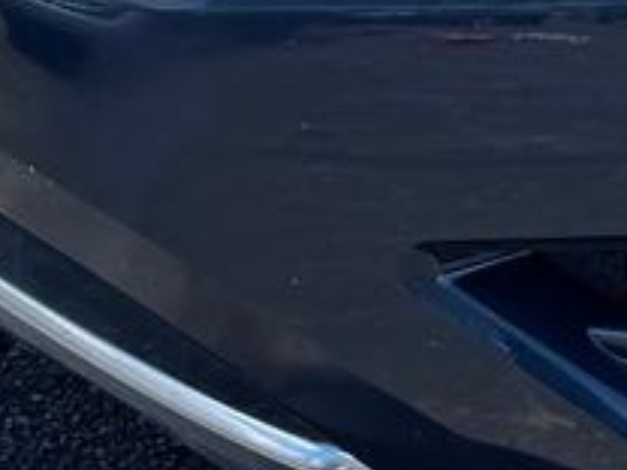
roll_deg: -1.3
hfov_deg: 12.3
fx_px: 2681
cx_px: 1121
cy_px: -446
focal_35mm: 148
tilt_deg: -18.6
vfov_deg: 9.4
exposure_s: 1/2252
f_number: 1.78
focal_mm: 6.76
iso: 80
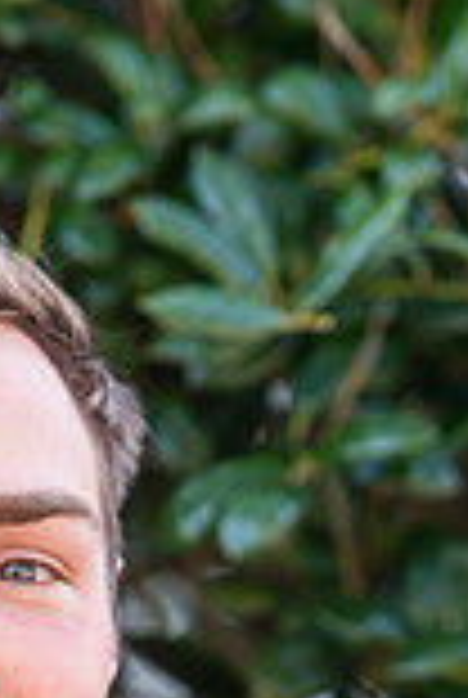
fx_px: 10948
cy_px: 995
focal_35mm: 564
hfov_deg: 2.4
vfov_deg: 3.6
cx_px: -137
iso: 160
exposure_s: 1/250
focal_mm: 130
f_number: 3.5
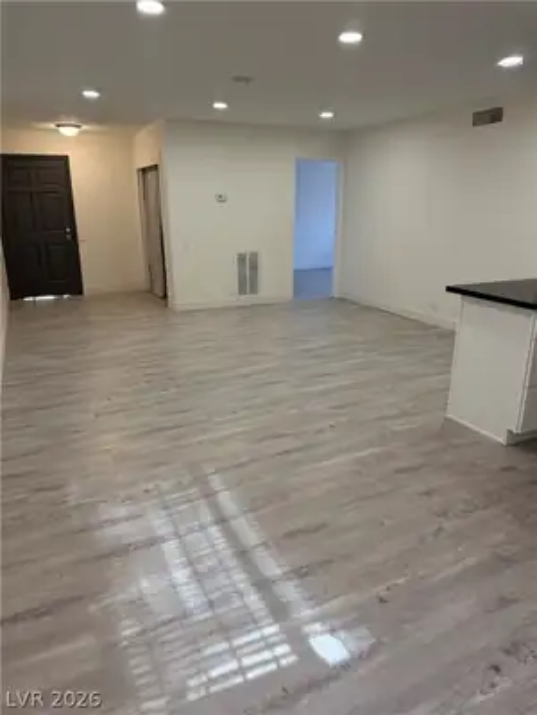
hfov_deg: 56.8
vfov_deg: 71.6
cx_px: 268
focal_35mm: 24
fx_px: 496
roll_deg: -0.1
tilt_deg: -17.1
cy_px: 358
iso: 160
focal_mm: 6.76
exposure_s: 1/141
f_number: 1.78
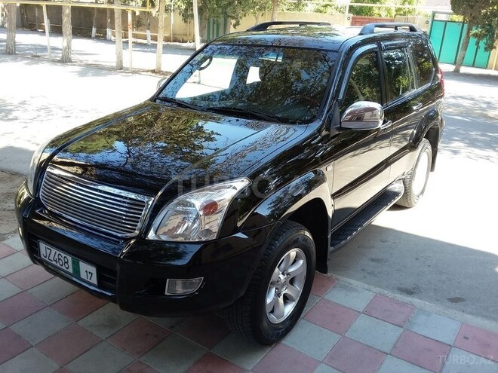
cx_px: 249
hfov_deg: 58.4
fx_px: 446
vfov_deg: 45.4
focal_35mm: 31
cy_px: 186
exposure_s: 1/115
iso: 50
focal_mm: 3.3
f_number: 2.2
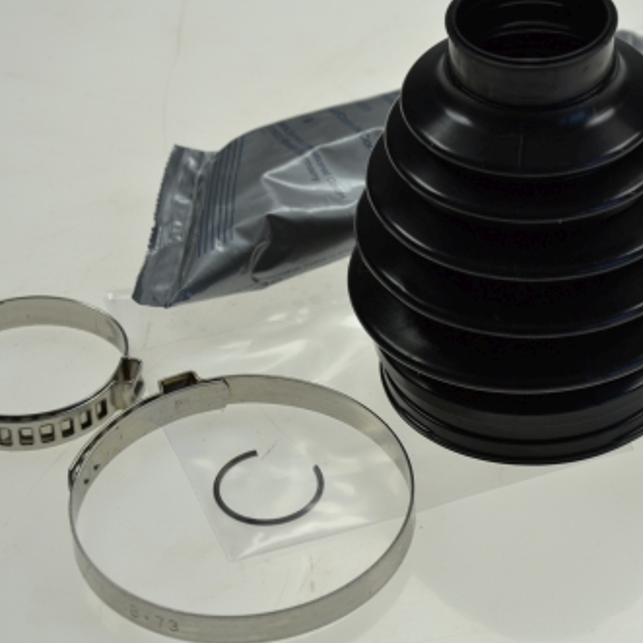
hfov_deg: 9.5
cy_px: 301
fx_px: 3867
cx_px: 424
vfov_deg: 9.5
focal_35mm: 184
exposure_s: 1/125
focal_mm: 80
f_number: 6.3
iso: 100
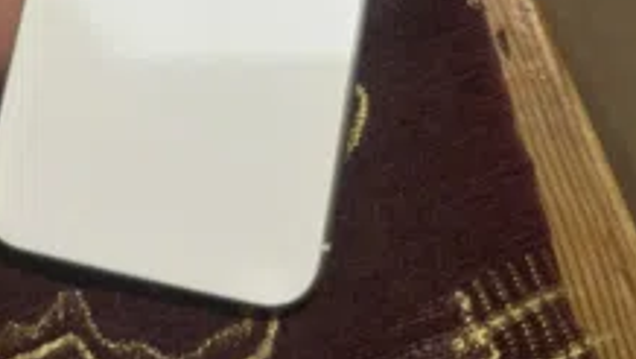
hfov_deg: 42.6
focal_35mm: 48
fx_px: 810
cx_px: 248
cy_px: -93
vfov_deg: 22.6
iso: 800
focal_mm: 6.86
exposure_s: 1/60
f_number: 1.78
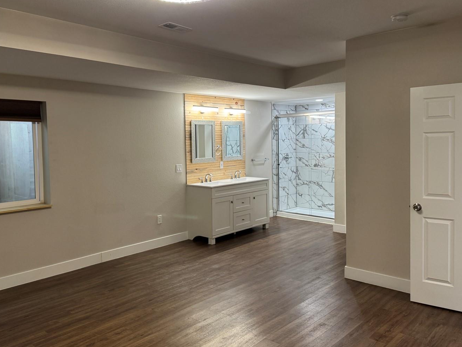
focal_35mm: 29
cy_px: 161
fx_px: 387
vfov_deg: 48.2
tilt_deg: -1.3
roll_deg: +1.2
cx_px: 197
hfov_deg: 61.4
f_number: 1.78
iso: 250
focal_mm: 6.76
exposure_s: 1/60
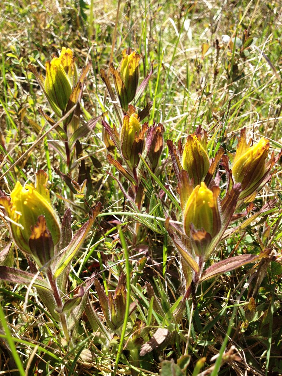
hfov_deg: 40.7
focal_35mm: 35
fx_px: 380
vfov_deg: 52.6
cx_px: 141
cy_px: 188
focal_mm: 4.28
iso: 50
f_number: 2.4
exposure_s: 1/708
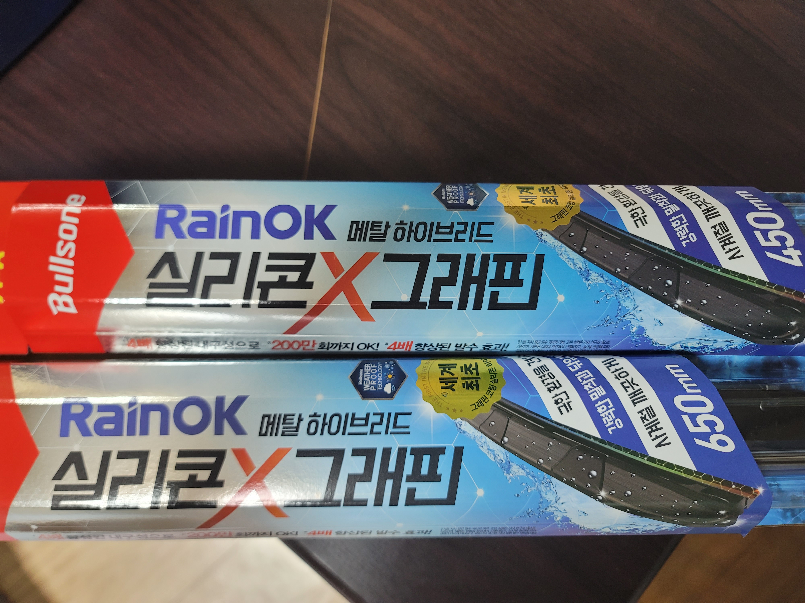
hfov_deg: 69.4
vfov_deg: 54.9
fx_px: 581
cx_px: 402
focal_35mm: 25
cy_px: 302
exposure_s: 1/40
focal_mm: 7
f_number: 1.8
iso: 250
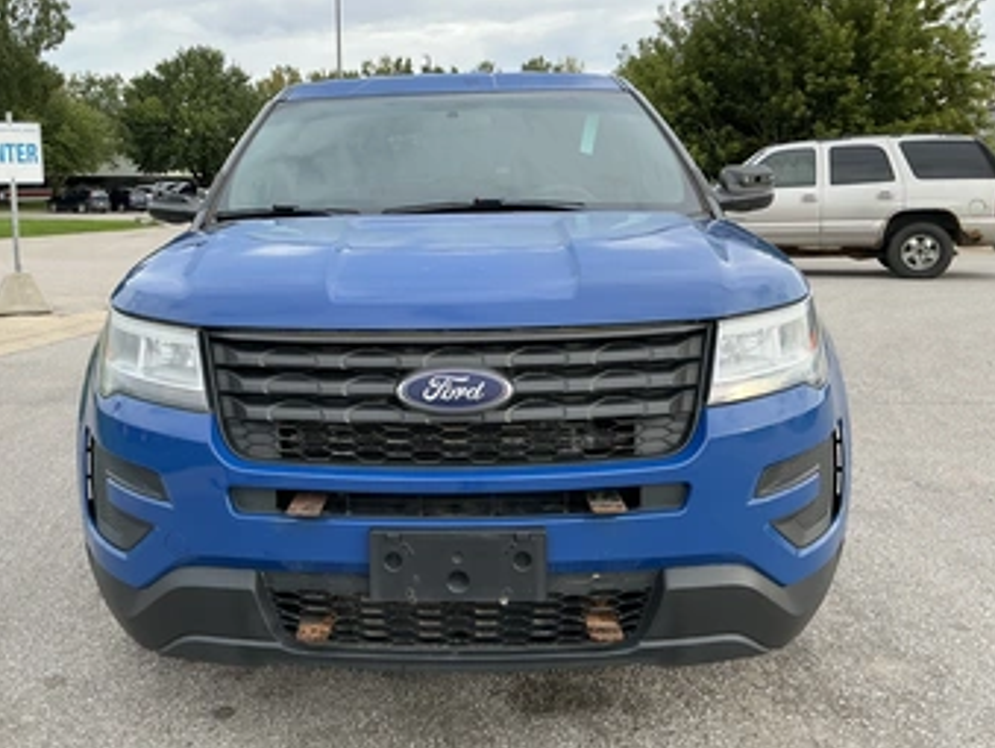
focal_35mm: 33
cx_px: 417
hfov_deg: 55.0
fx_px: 950
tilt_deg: -5.9
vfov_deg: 43.0
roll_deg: +0.3
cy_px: 343
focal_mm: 3
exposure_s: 1/178
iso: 20
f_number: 1.8
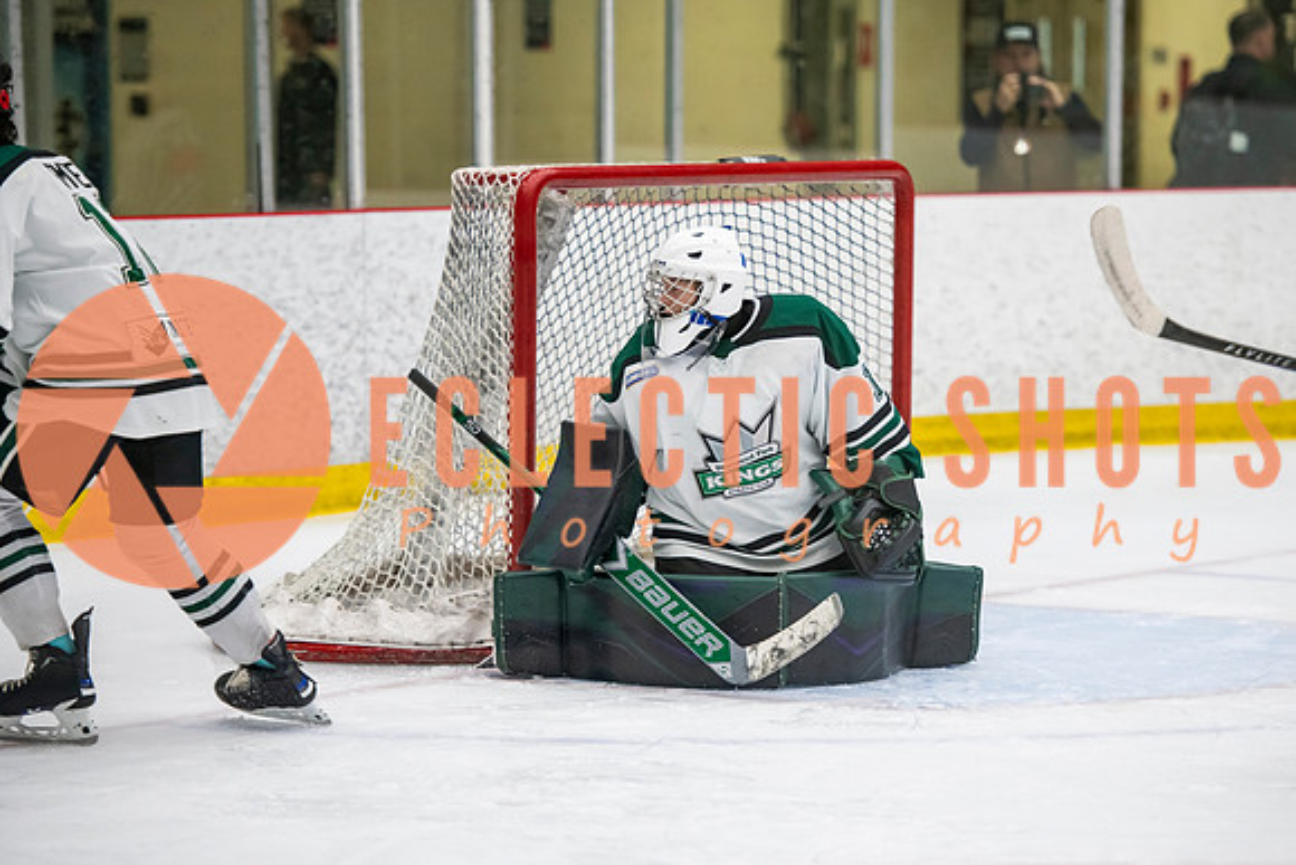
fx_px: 5978
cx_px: 742
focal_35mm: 166
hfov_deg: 12.4
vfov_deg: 8.3
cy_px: 432
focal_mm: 145
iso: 2000
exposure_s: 1/640
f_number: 3.2
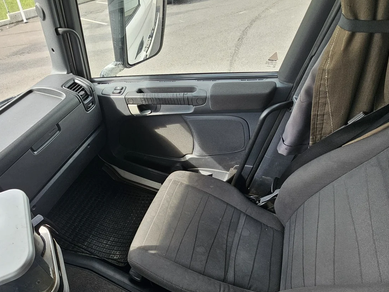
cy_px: 171
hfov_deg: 82.0
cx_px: 132
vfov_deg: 68.2
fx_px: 213
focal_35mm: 19
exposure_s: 1/175
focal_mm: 2.2
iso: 50
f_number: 2.2
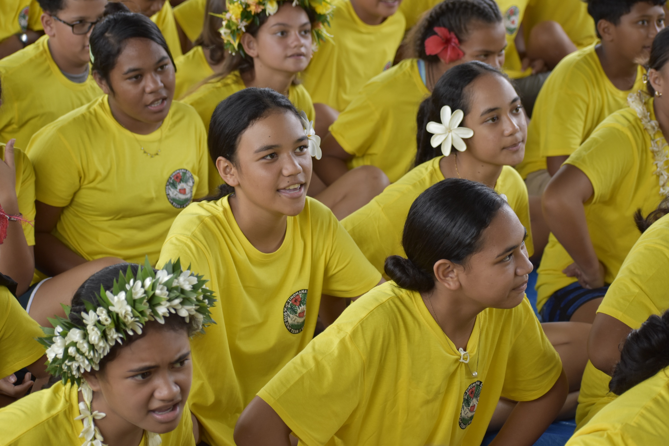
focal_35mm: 105
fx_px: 1951
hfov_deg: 19.5
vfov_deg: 13.0
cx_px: 334
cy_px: 223
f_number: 4.5
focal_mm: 70
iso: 450
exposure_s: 1/250
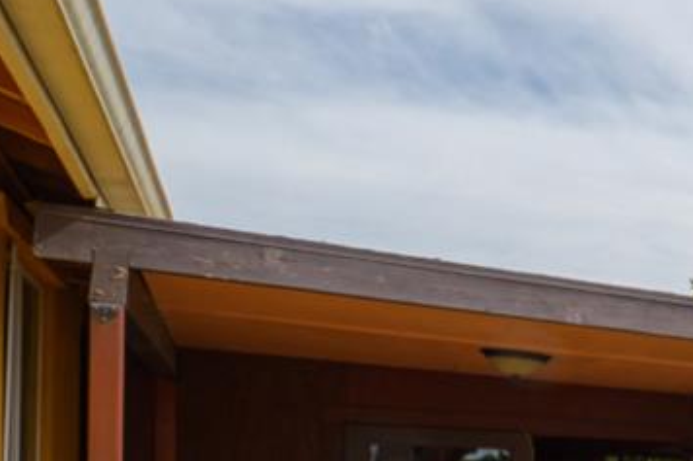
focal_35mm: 59
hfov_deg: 18.8
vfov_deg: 21.4
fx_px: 1135
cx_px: 1415
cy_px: 550
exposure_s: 1/320
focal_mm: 14
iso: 400
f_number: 10
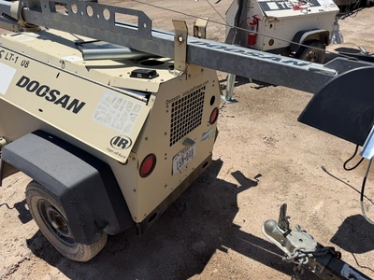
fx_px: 259
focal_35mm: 24
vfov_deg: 56.8
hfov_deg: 71.6
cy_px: 140
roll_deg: +2.3
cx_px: 187
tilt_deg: -33.7
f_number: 1.78
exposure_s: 1/7353
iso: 80
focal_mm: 6.76
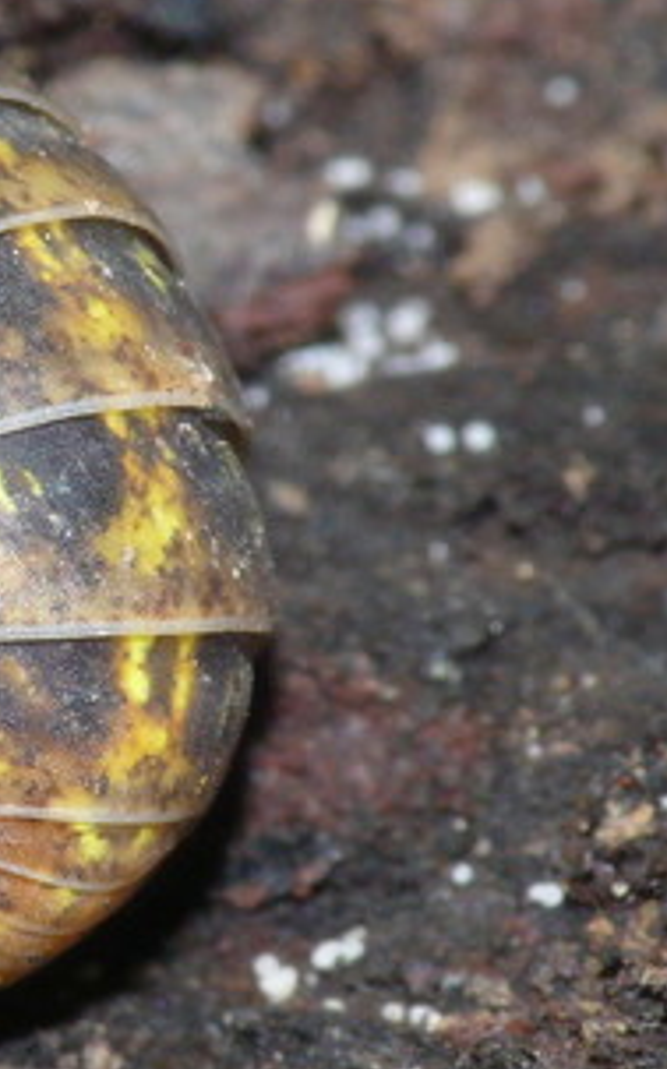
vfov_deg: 2.7
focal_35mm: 768
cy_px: 342
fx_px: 22369
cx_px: -305
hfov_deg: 1.7
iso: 200
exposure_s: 1/30
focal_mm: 54.3
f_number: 10
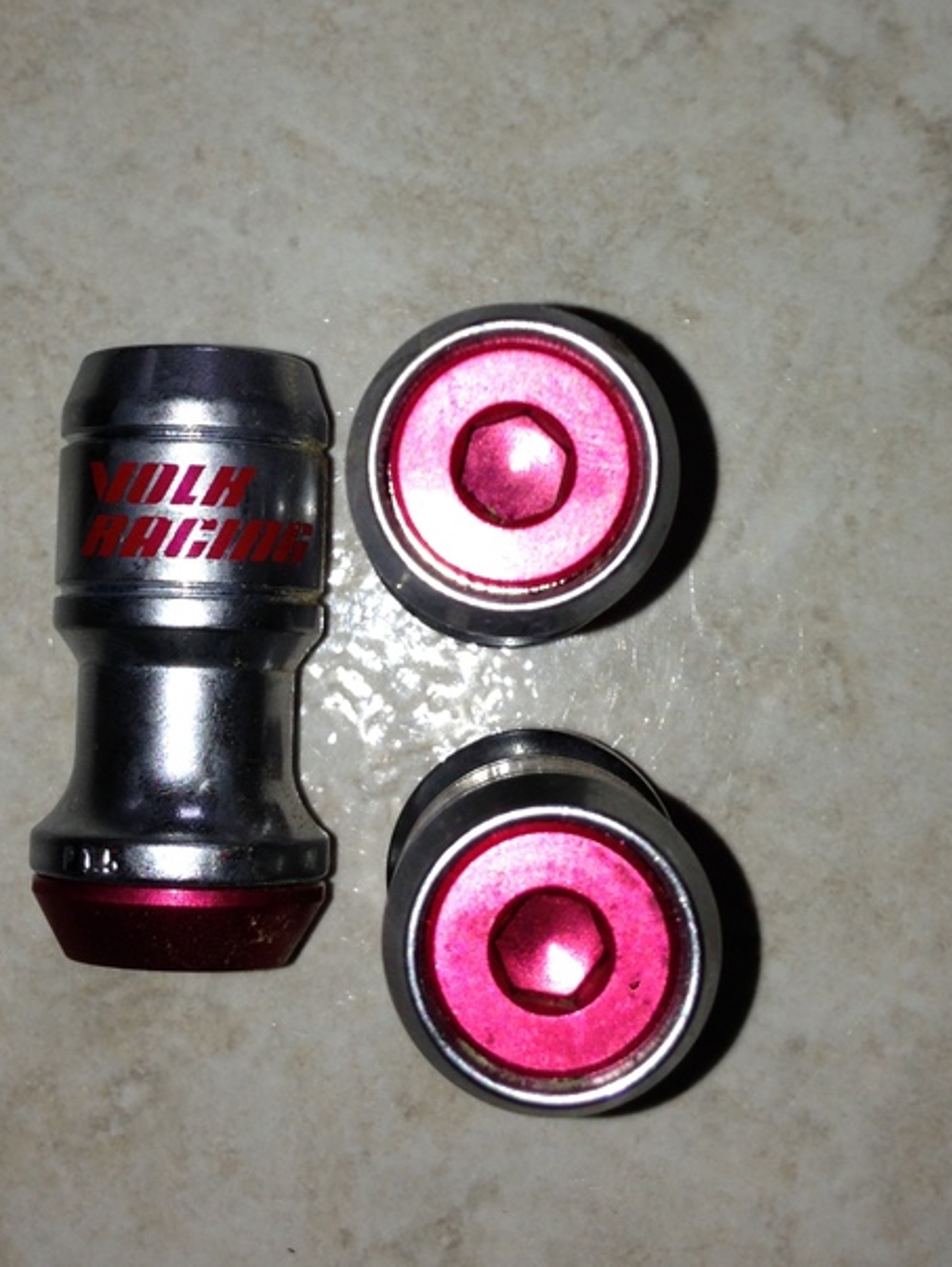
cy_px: 494
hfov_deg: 26.0
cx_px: 351
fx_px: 2051
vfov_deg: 34.2
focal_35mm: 56
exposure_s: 1/256
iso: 50
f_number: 2.4
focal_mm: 4.13
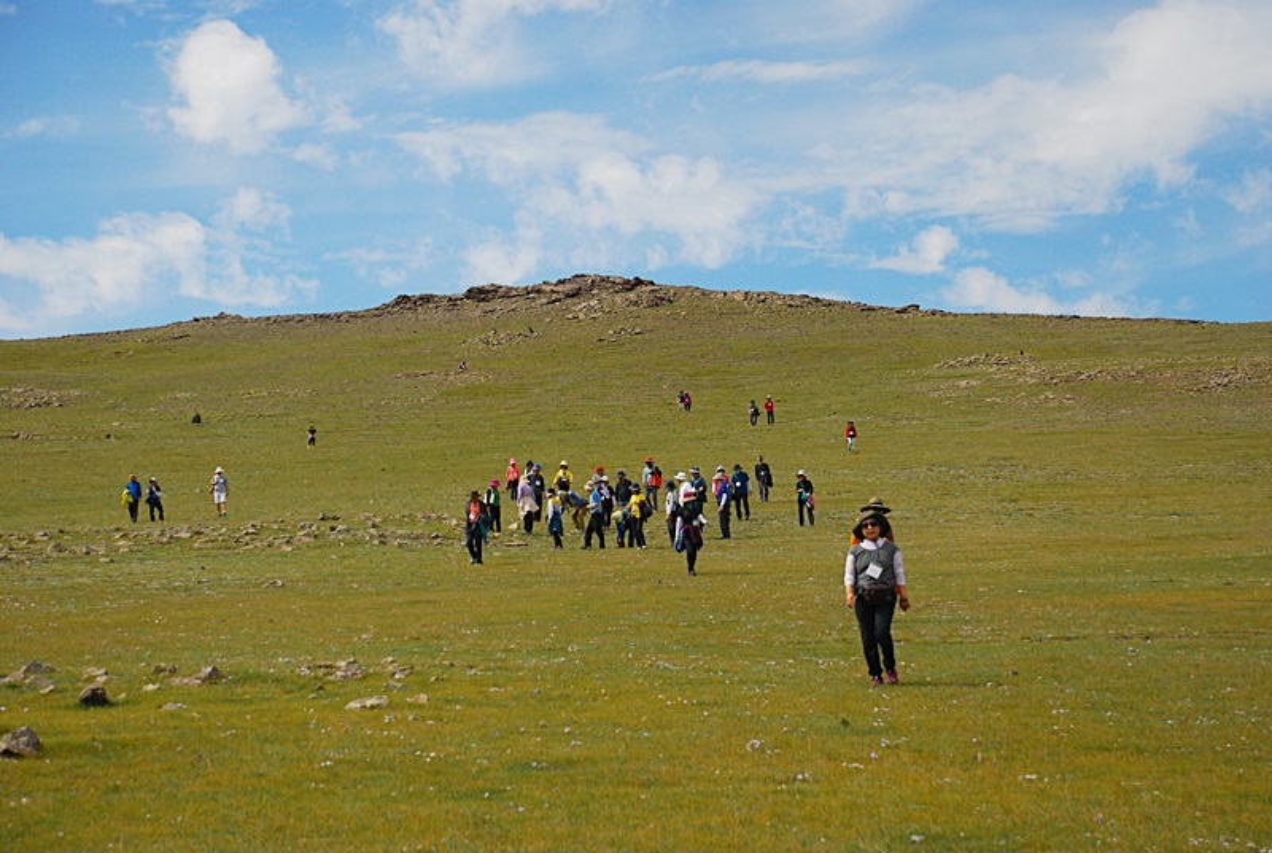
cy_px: 426
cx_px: 636
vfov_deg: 15.8
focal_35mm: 87
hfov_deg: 23.3
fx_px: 3078
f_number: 5.6
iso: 400
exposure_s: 1/2000
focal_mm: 58
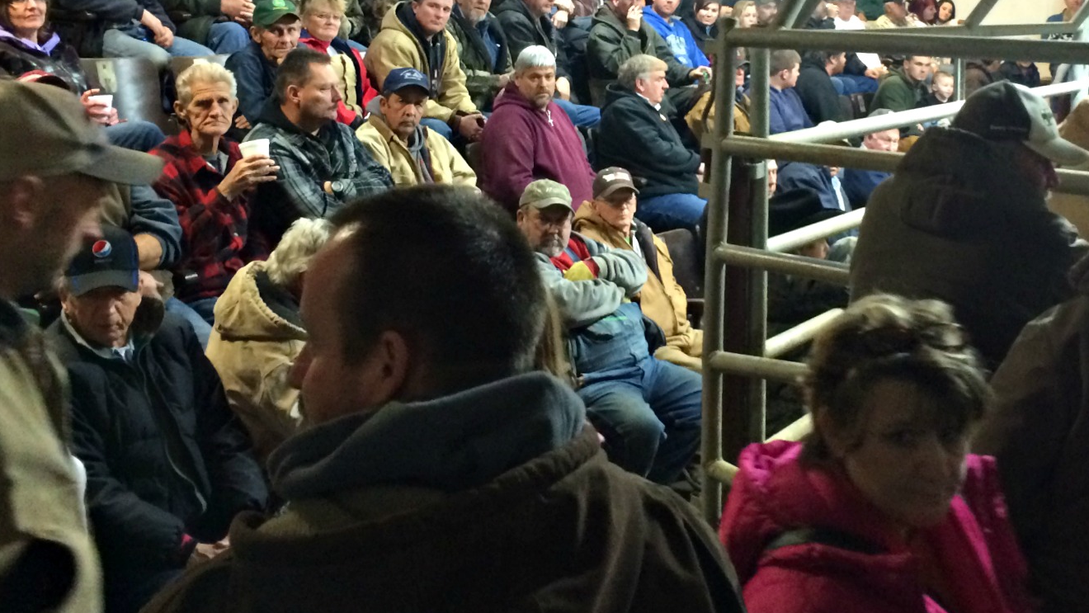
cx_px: 701
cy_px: 90
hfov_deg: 43.3
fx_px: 1357
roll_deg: -1.4
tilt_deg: -3.3
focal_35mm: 47
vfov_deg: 24.9
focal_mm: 4.15
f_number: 2.2
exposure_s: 1/30
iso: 250
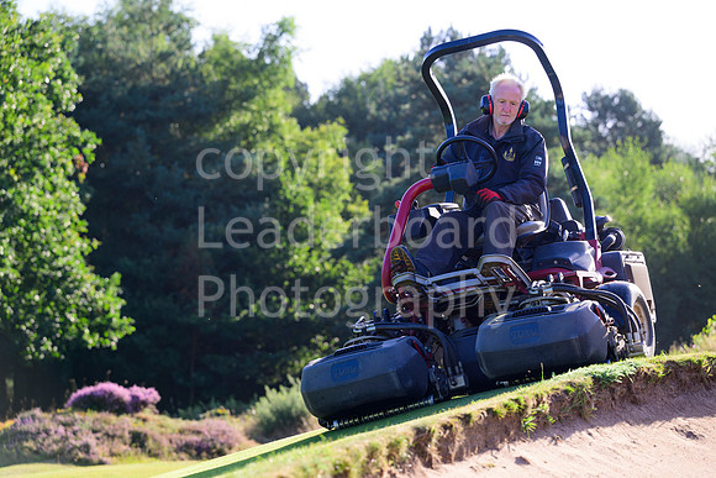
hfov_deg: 17.8
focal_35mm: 115
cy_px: 239
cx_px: 358
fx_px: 2288
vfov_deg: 11.9
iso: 200
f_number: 4
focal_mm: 115
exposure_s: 1/500
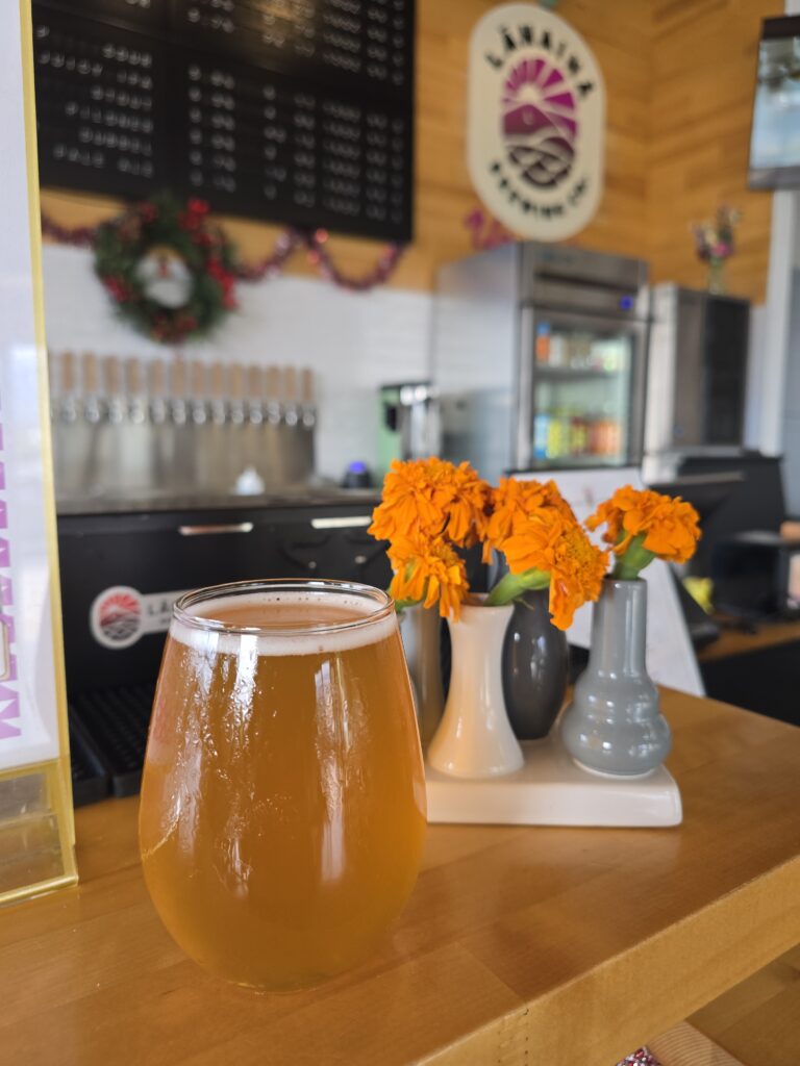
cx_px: 400
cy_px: 533
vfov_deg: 73.9
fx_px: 709
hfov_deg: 58.9
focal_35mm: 23
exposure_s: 1/120
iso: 80
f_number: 1.7
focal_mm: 6.3
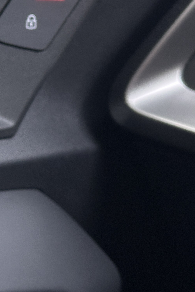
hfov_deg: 9.9
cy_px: 26
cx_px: -117
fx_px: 1089
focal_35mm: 134
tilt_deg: -17.8
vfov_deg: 15.1
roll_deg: -0.7
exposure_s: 1/60
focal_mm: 6.86
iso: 200
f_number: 1.78
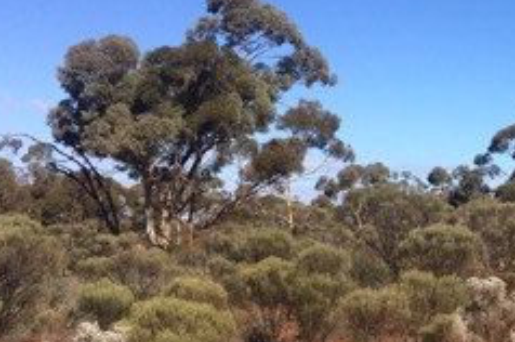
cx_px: 537
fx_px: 943
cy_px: 260
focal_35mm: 66
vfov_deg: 20.4
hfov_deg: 28.3
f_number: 2.2
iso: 32
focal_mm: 4.15
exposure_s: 1/1953
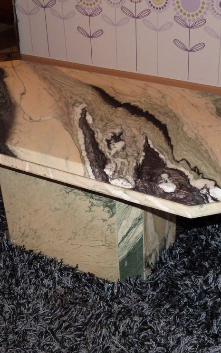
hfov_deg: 22.7
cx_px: 96
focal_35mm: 57
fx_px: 549
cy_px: 176
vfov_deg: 35.7
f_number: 3.1
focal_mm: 7.1
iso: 400
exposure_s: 1/60
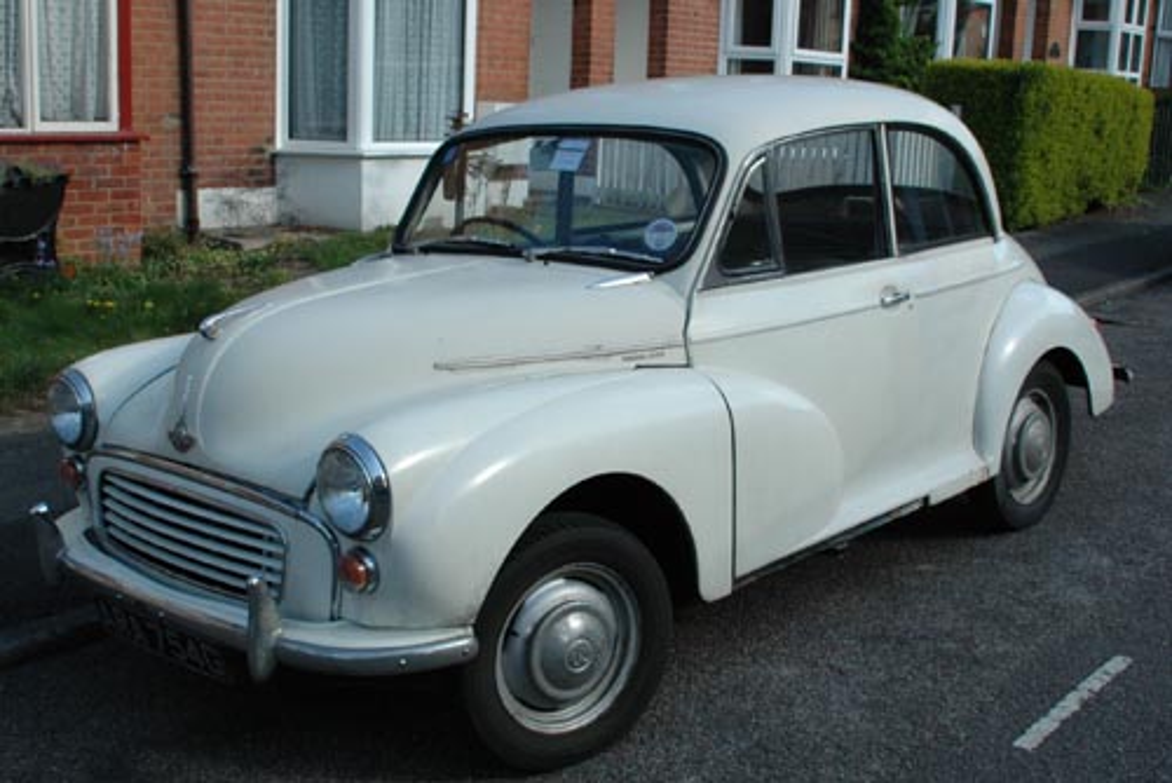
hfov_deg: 57.2
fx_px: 1075
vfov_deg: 40.0
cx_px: 586
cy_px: 392
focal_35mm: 33
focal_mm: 22
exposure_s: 1/320
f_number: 10
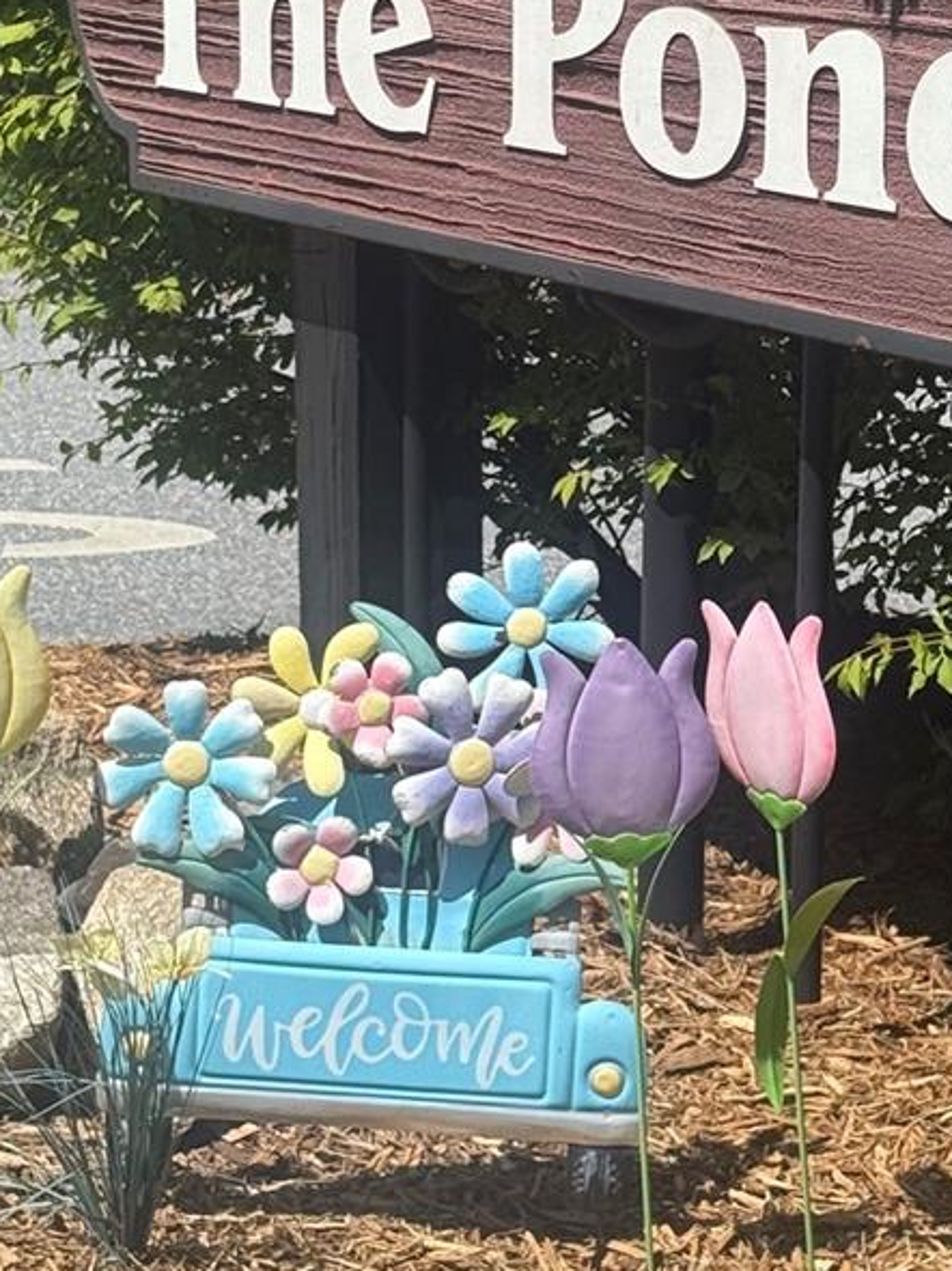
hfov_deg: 11.8
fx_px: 4587
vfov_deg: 15.8
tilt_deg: -9.6
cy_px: 472
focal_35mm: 125
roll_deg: +0.7
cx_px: 704
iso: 100
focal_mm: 6.76
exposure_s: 1/5587
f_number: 1.78
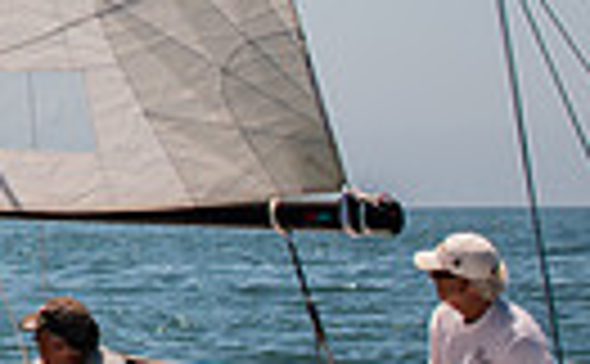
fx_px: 4986
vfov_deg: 4.2
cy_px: 1
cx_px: -582
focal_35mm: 311
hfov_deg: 6.6
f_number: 5
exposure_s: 1/400
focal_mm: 45
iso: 100
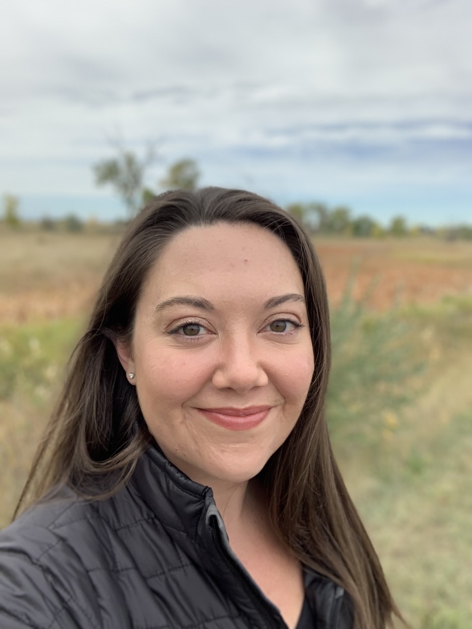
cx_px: 236
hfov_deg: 44.2
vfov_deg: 56.8
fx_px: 582
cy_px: 314
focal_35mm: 32
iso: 16
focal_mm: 2.87
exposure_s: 1/383
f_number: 2.2
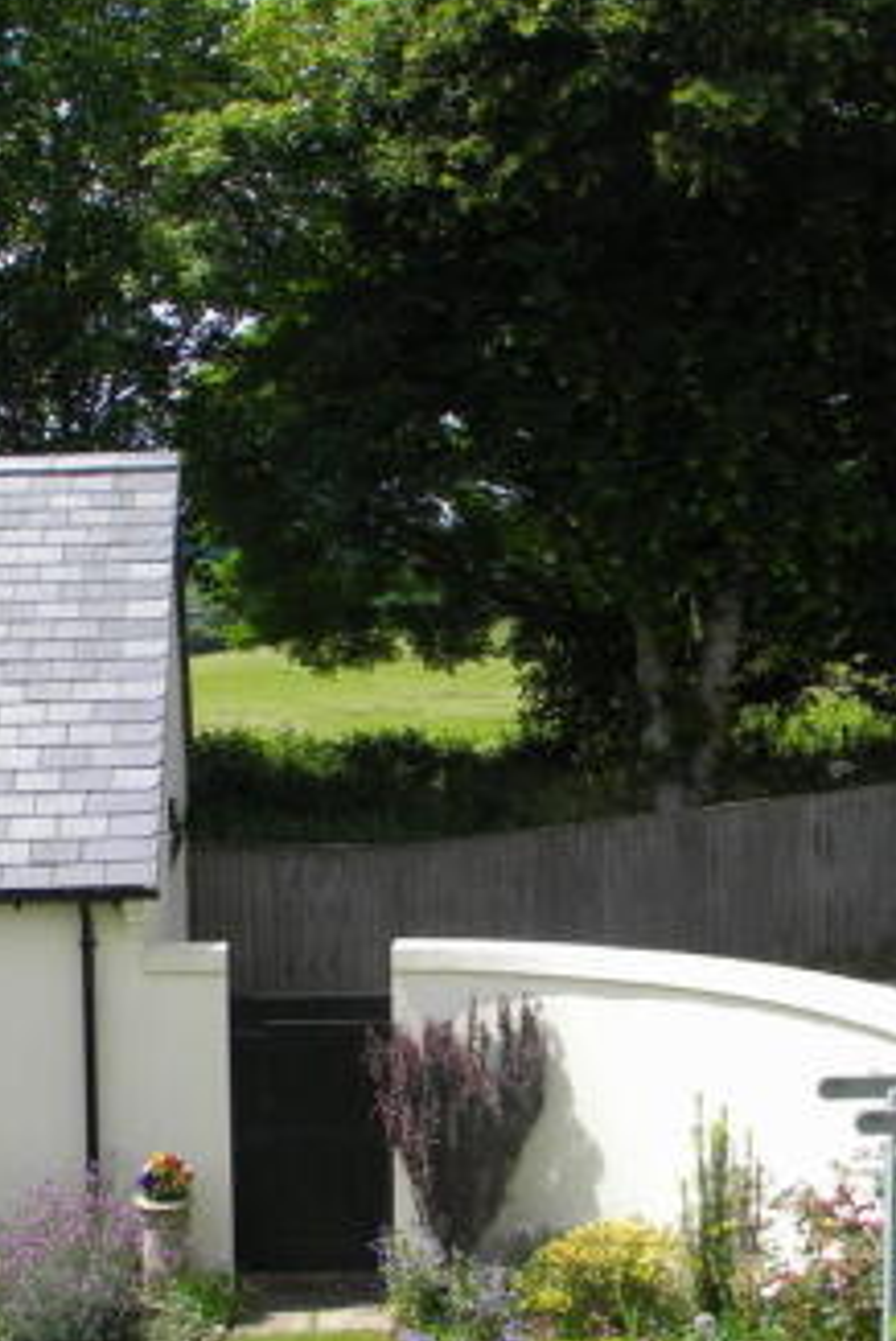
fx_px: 1937
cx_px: 388
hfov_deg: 26.0
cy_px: 734
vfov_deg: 38.1
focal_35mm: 52
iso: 80
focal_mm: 5
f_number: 3.5
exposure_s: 1/772
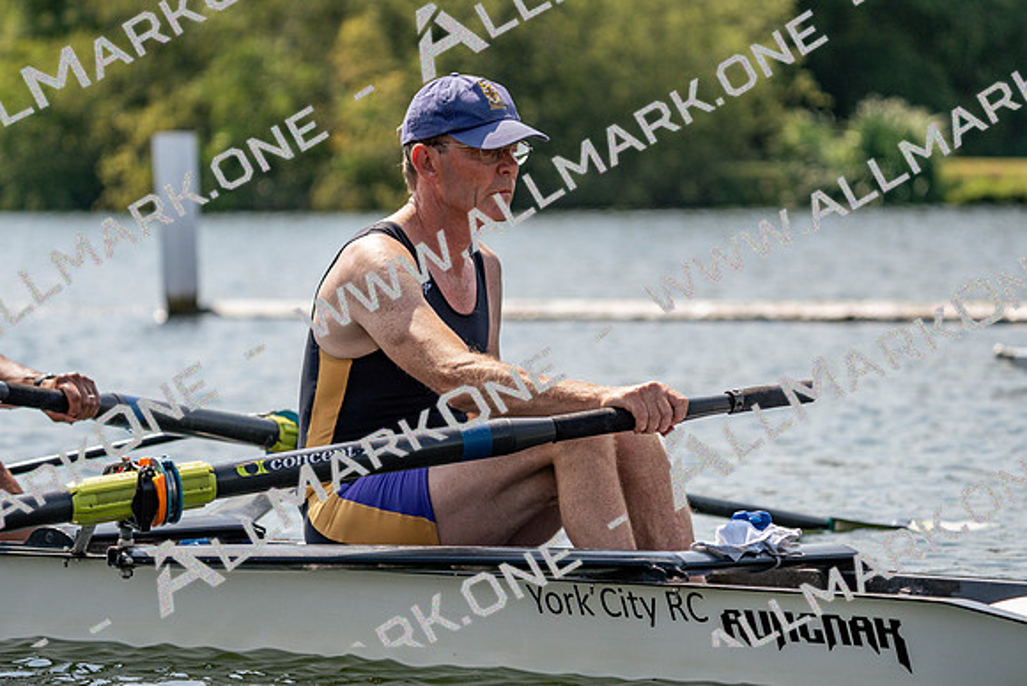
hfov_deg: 10.3
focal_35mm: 200
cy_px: 343
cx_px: 514
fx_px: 5707
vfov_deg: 6.9
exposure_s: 1/1600
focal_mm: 200
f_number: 5.6
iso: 200
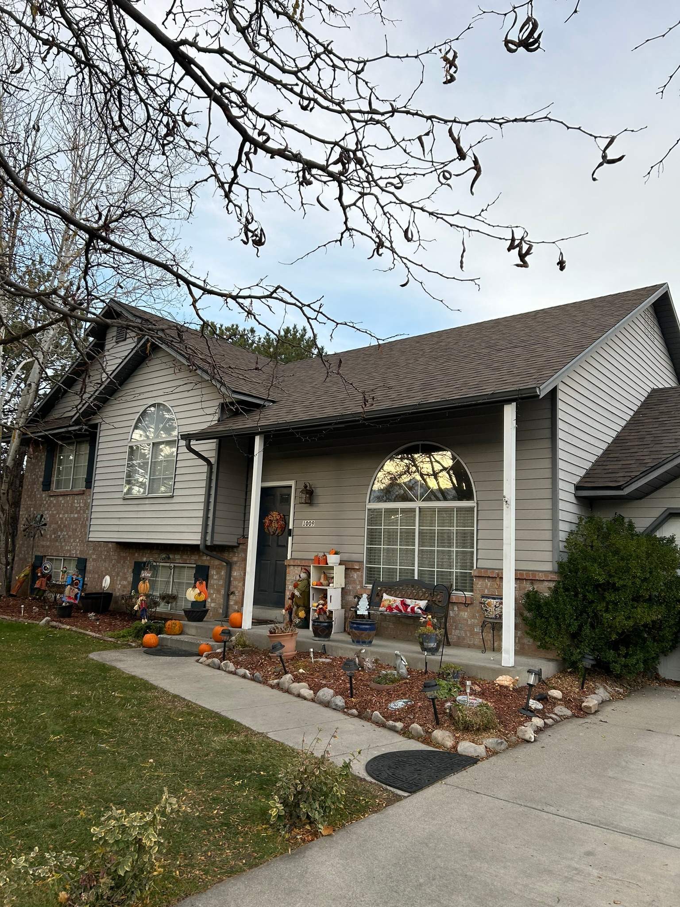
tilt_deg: +8.8
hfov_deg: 53.1
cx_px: 340
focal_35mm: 26
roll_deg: -2.7
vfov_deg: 67.3
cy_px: 454
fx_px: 681
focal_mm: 5.7
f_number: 1.5
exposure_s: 1/674
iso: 50
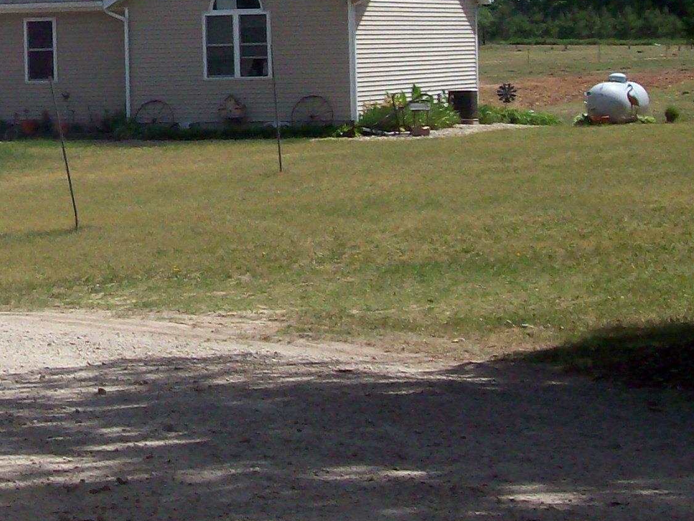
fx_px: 2847
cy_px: -22
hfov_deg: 13.7
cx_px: -20
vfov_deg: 10.3
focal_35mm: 142
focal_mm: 9.4
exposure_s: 1/594
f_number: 6
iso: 80
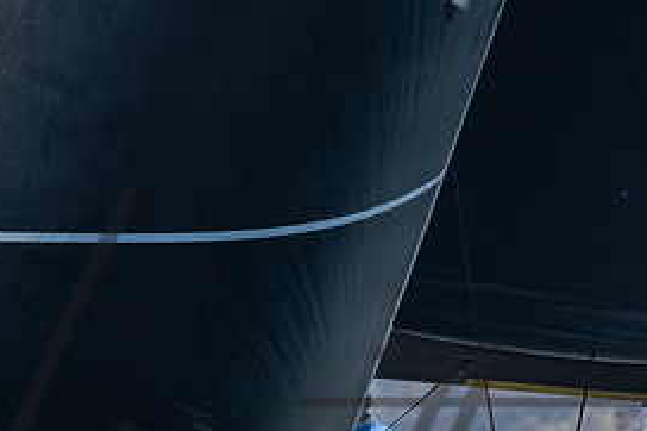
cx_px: 282
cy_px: 165
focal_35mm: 1690
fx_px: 30354
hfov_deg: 1.2
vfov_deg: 0.8
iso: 320
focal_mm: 360
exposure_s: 1/1600
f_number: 5.6
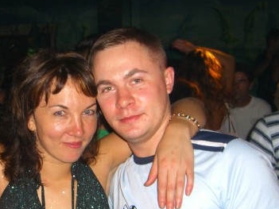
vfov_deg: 22.5
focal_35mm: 65
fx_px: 524
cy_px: 136
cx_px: 61
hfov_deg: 29.2
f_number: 2.8
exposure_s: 1/60
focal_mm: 7.9
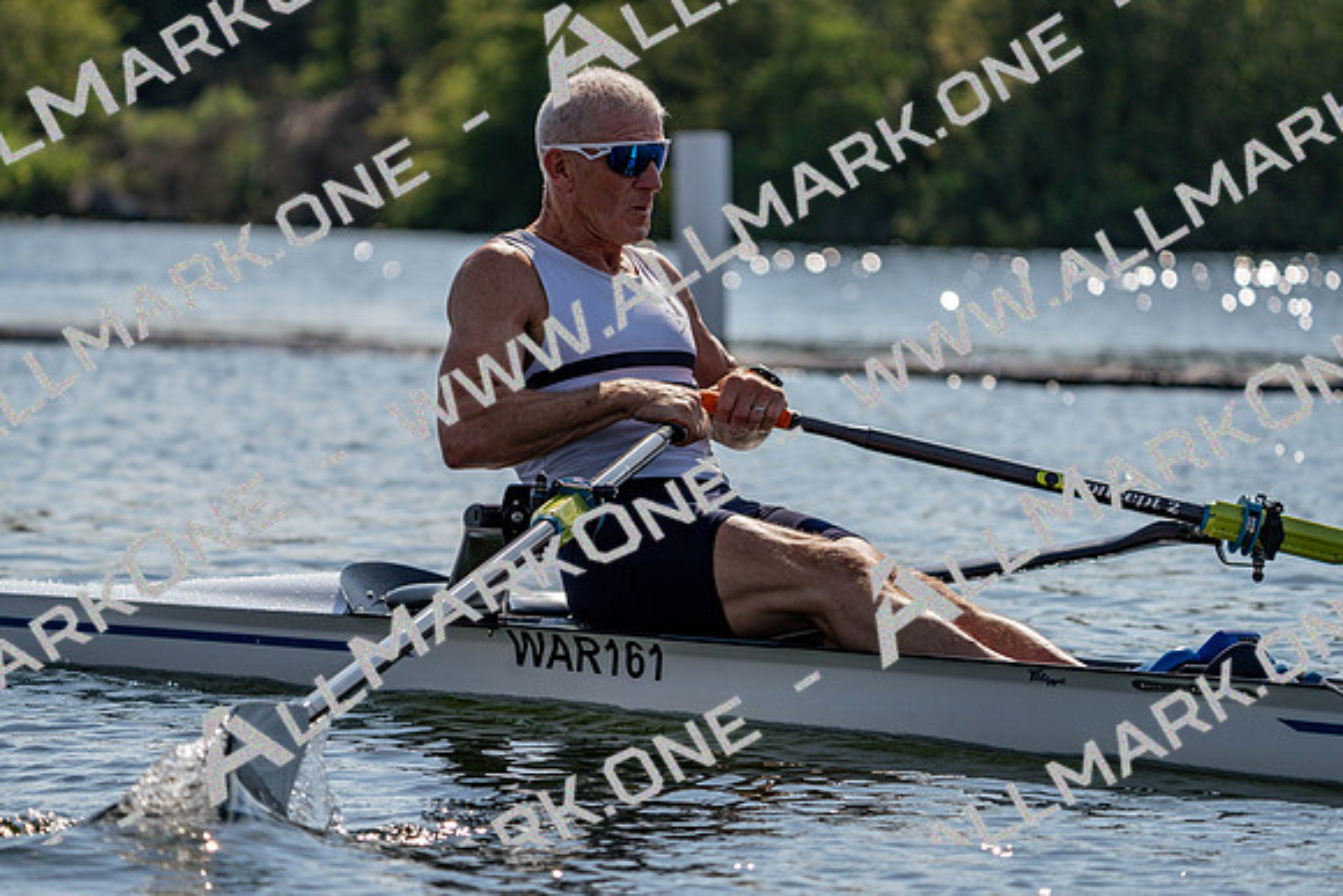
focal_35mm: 200
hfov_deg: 10.3
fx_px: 7463
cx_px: 672
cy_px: 448
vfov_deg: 6.9
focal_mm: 200
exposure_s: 1/1600
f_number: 5.6
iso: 100
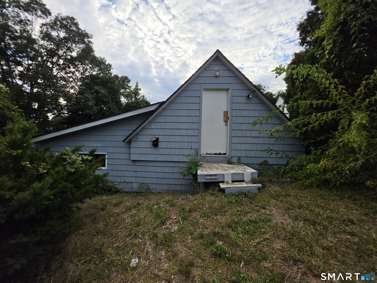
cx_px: 188
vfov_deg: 89.9
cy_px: 142
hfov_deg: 106.2
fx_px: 142
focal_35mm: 13
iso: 32
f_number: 1.9
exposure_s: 1/1186
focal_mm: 2.2
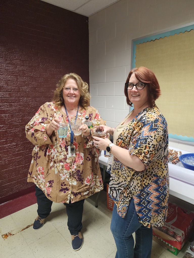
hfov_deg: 58.9
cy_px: 129
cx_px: 97
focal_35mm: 23
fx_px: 172
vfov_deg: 73.9
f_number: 1.8
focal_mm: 6.4
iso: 400
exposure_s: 1/120
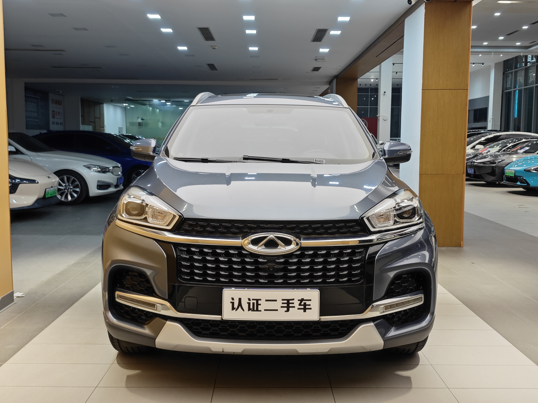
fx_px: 544
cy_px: 202
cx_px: 269
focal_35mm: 35
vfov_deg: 40.7
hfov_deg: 52.6
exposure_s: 1/100
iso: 160
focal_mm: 8.7
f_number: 1.9
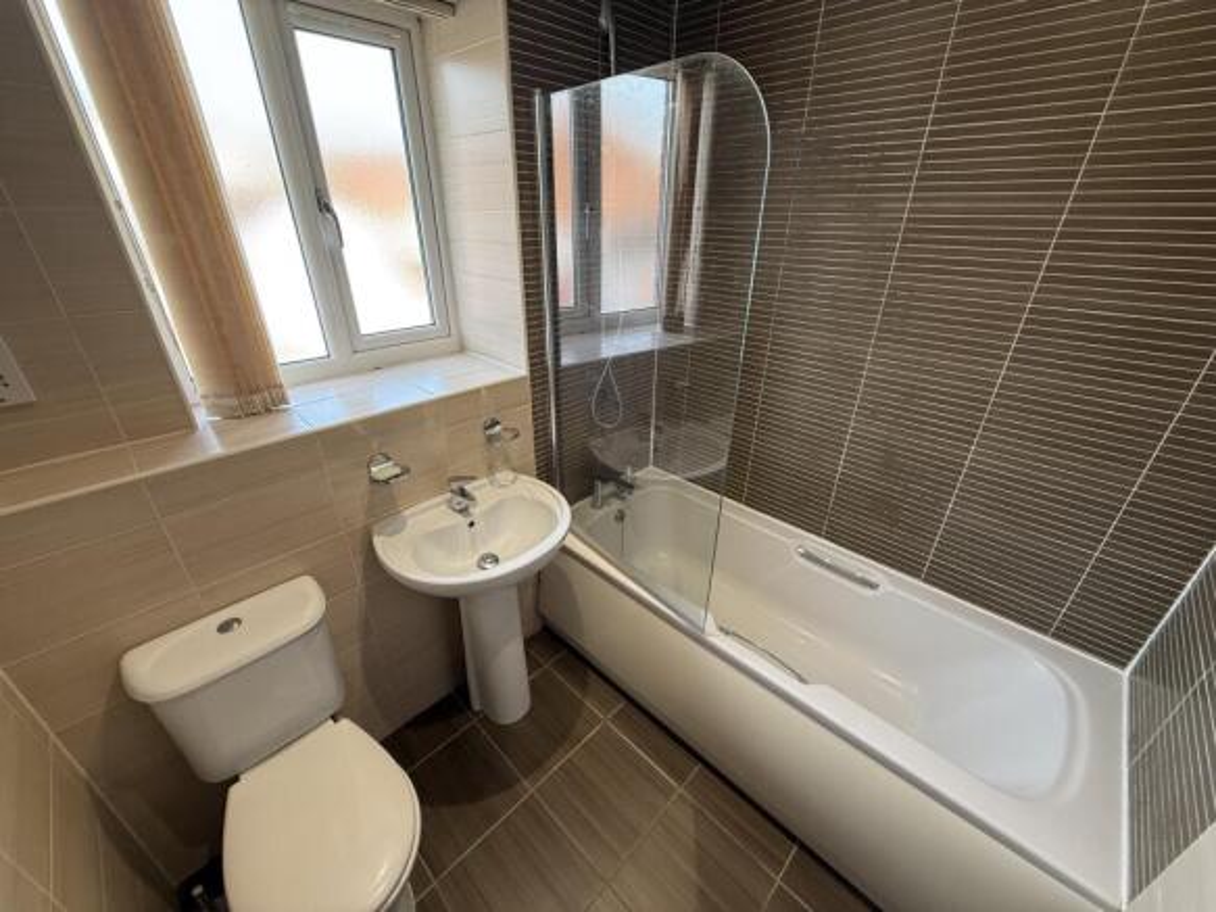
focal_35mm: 14
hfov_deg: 102.1
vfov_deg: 85.7
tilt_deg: -27.0
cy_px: 456
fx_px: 492
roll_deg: -0.7
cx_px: 608
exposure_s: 1/100
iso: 125
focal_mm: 2.22
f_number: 2.2
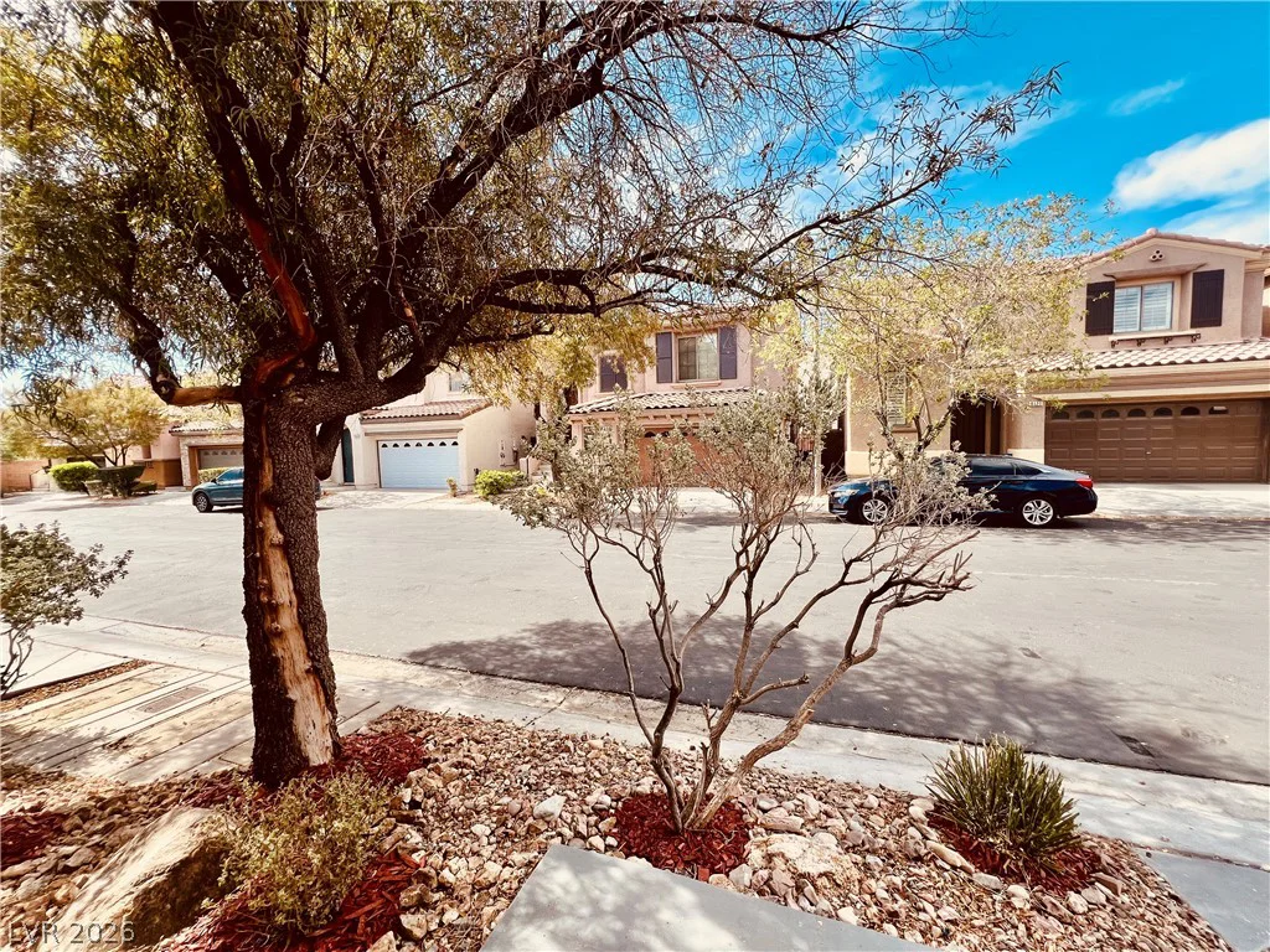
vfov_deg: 89.9
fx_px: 477
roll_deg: +0.8
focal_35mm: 13
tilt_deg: -3.8
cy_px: 476
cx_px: 635
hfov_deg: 106.2
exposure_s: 1/523
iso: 32
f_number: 1.8
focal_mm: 1.57
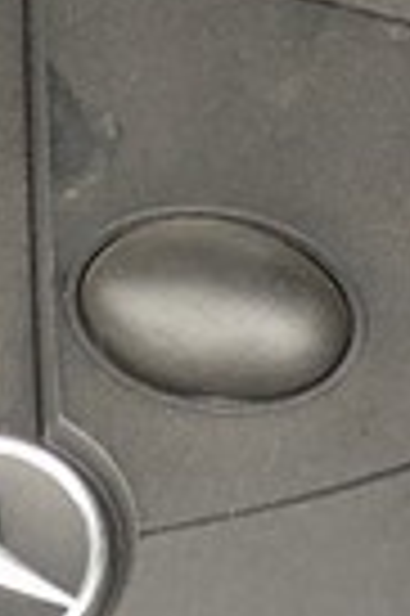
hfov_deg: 6.4
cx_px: 293
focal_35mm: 213
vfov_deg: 9.7
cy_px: 180
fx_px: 3648
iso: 25
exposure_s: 1/30
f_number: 1.8
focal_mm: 4
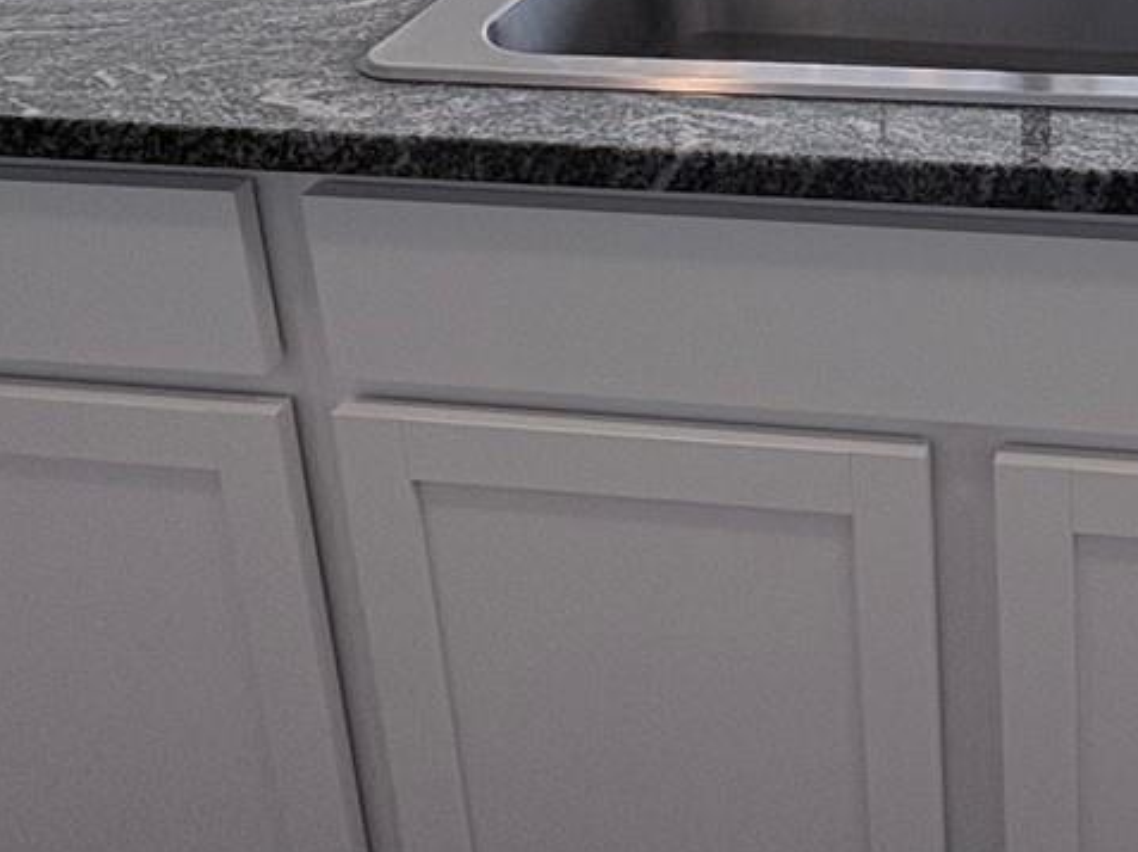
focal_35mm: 47
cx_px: 1023
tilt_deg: -17.0
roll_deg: +1.8
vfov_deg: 27.6
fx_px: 1544
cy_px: -131
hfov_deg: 37.8
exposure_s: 1/282
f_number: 2.2
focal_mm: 2.22
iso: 64
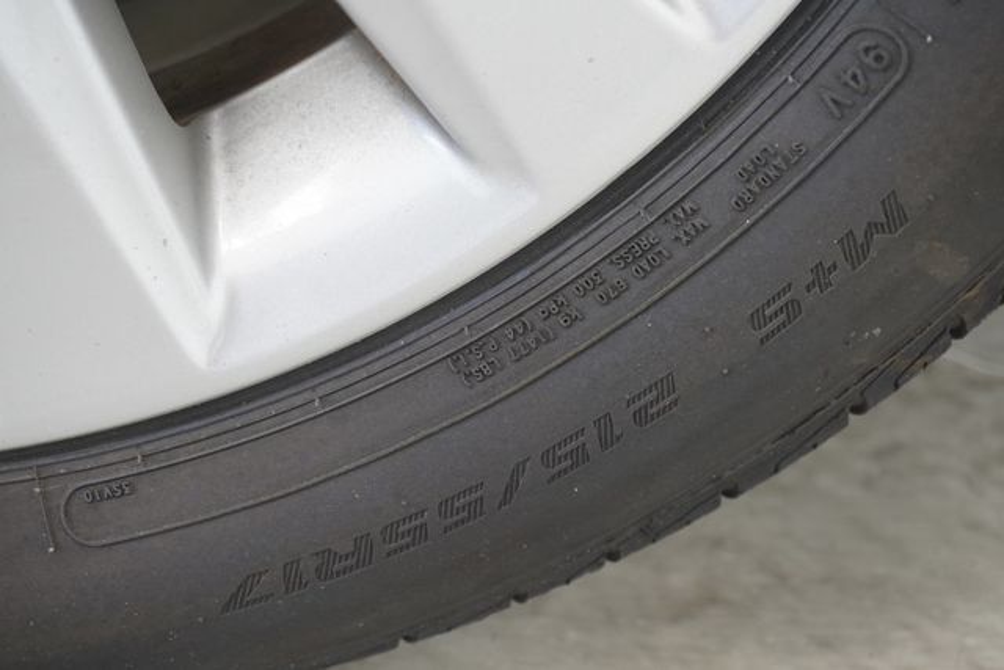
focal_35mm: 63
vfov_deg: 21.6
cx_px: 502
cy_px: 335
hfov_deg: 31.9
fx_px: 1757
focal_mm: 42
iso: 640
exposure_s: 1/80
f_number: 5.6
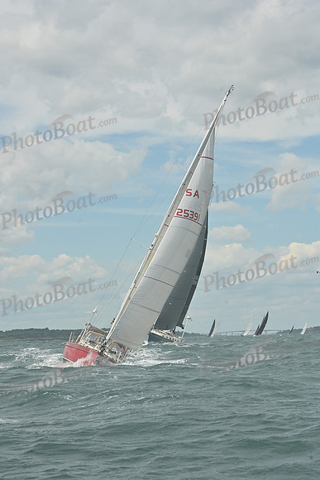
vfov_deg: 20.4
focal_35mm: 100
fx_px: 1332
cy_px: 240
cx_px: 160
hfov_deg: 13.7
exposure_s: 1/1250
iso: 320
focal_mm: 100
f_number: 13
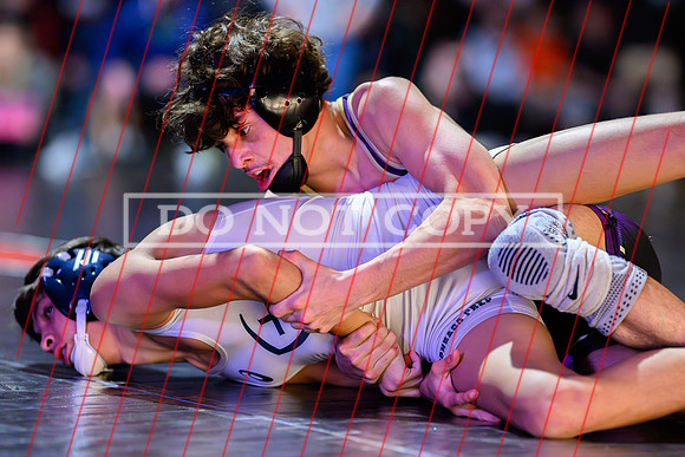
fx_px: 2726
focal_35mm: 143
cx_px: 330
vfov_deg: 9.6
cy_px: 242
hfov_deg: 14.3
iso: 8000
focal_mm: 135
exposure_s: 1/640
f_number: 1.8
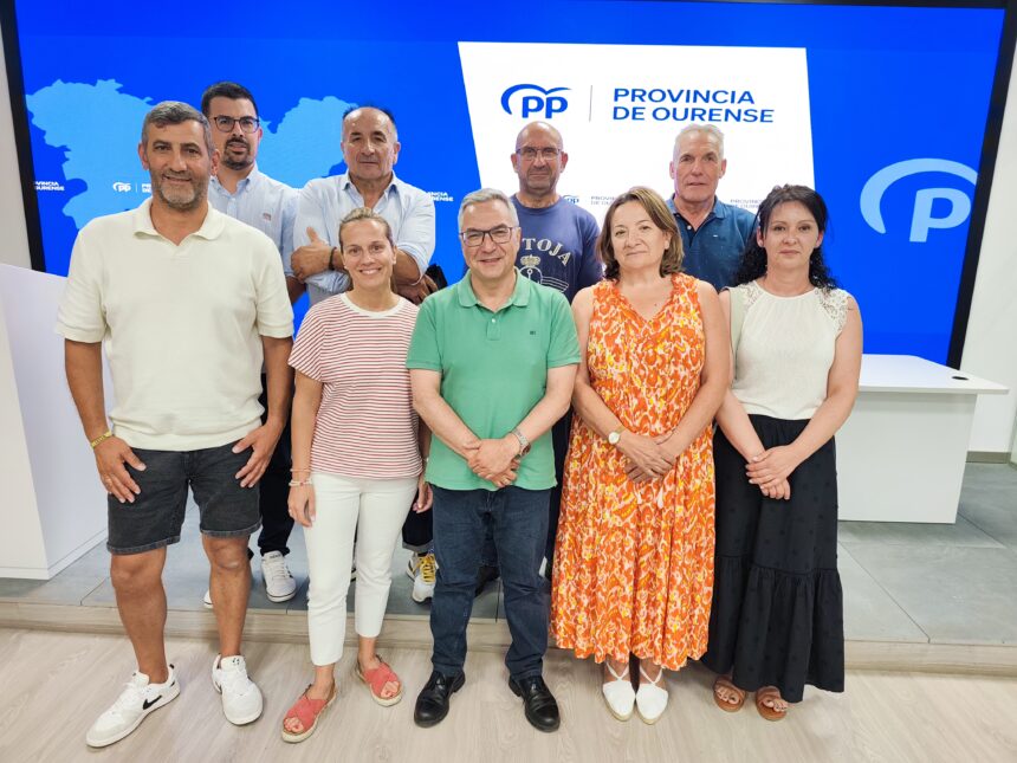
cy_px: 382
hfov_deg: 73.9
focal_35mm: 23
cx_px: 508
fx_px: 676
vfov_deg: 58.9
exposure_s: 1/50
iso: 200
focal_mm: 6.19
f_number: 1.65
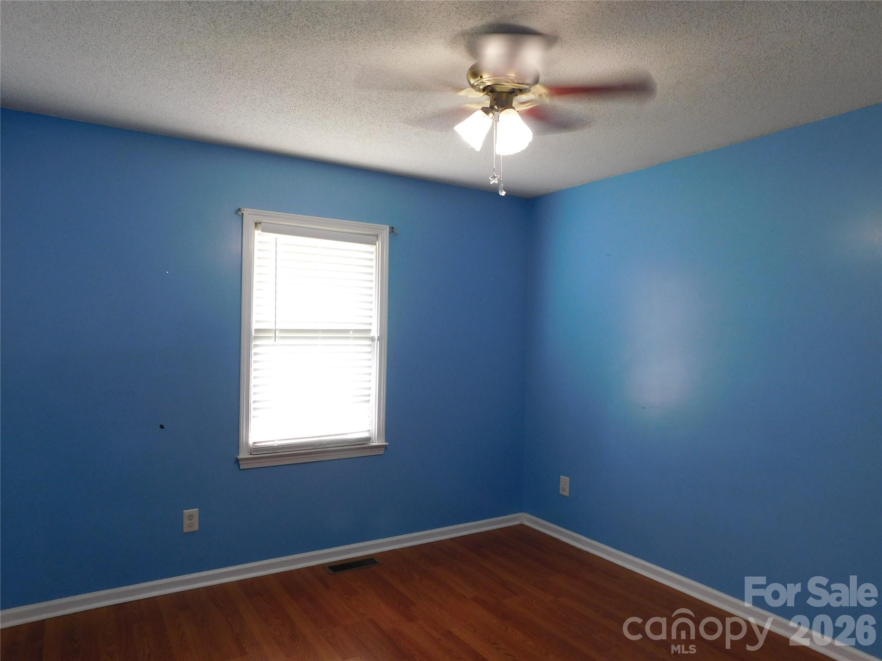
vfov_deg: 58.9
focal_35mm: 23
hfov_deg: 73.9
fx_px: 586
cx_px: 441
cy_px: 330
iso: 140
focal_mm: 4
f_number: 3
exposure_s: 1/30
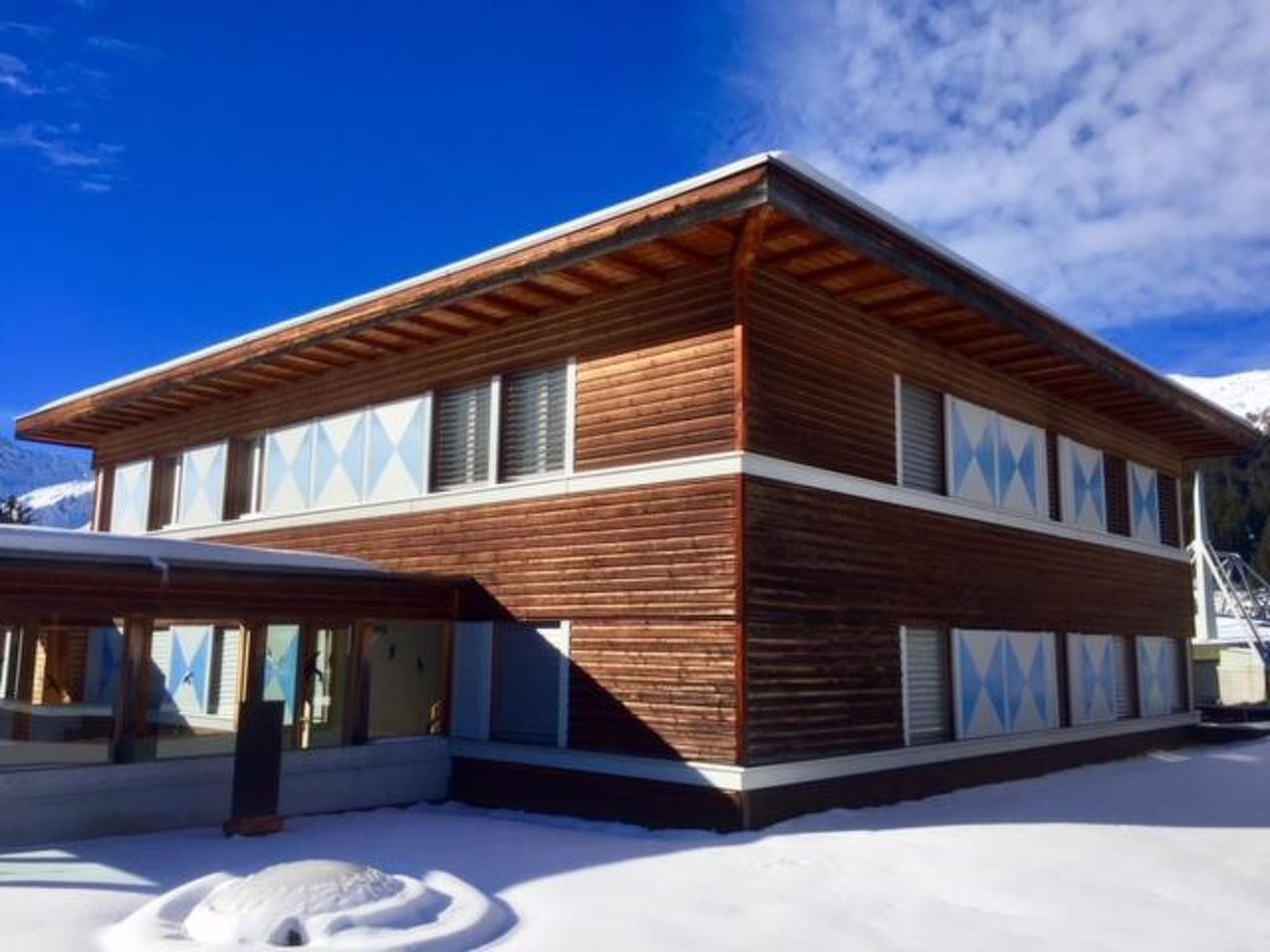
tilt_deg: +6.2
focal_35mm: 29
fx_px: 1064
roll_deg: -0.6
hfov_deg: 61.7
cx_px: 635
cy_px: 476
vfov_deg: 48.2
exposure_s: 1/2825
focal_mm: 4.15
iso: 32
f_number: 2.2
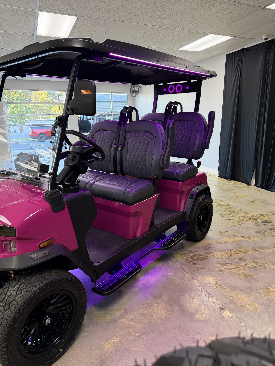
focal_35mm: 24
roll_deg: +0.2
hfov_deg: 56.8
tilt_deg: -13.8
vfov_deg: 71.6
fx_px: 254
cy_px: 183
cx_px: 138
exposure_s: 1/60
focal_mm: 6.76
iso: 320
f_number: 1.78
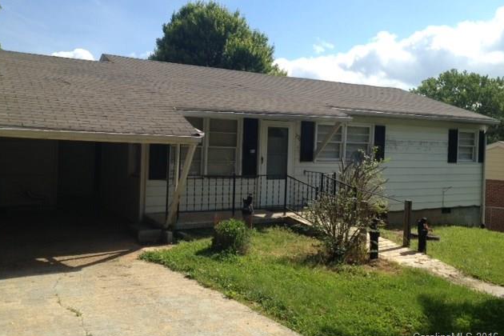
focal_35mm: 37
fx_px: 518
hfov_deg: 51.9
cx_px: 249
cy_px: 153
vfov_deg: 35.9
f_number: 2.4
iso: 50
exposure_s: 1/1416
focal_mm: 4.28
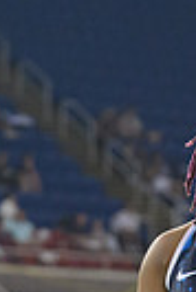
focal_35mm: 501
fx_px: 4081
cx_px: 133
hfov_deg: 2.8
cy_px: 522
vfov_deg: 4.1
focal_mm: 70
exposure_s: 1/800
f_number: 2.8
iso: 3600
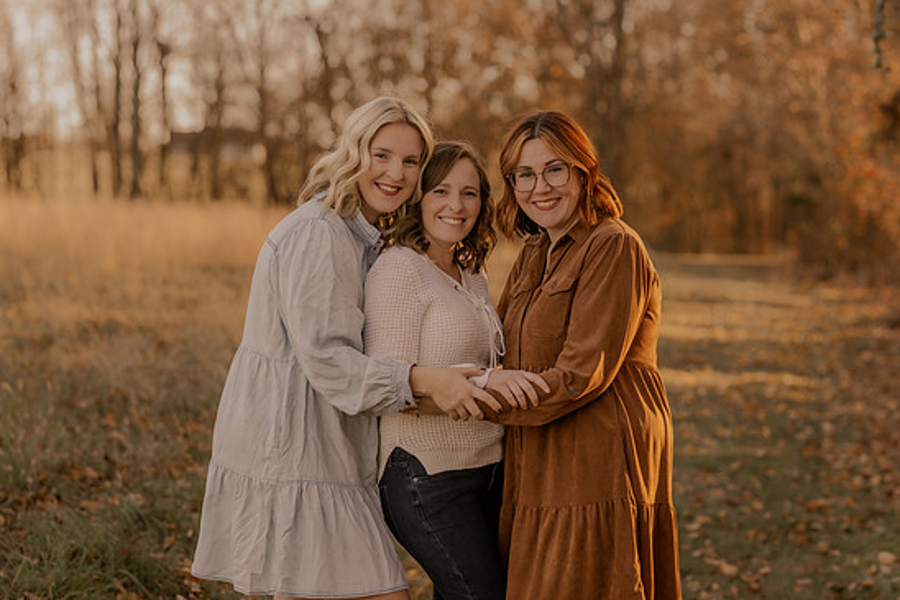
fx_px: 2249
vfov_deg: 15.2
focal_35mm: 90
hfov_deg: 22.6
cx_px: 437
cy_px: 308
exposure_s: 1/250
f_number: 2.8
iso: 200
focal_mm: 85
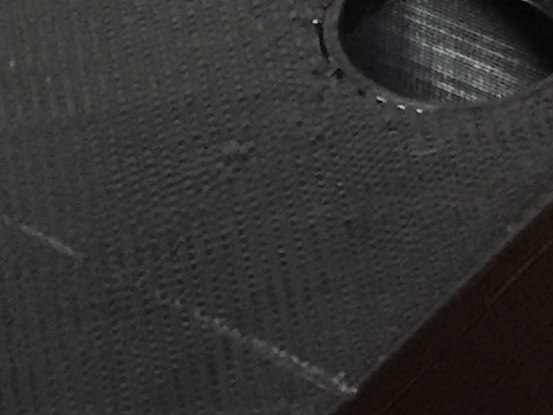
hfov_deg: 9.4
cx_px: -544
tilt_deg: -49.6
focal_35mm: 197
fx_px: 3147
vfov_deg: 7.3
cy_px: 735
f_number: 2.2
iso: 250
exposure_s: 1/15
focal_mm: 4.15
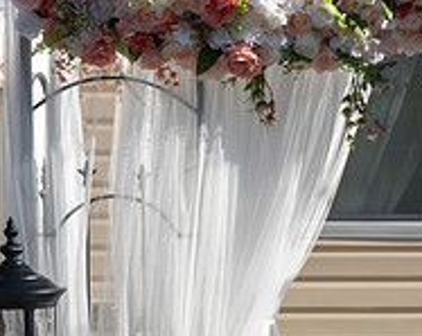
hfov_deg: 8.0
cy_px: 379
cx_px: 679
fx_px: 2943
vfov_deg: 6.5
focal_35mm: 236
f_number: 16
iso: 400
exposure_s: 1/250
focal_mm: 42
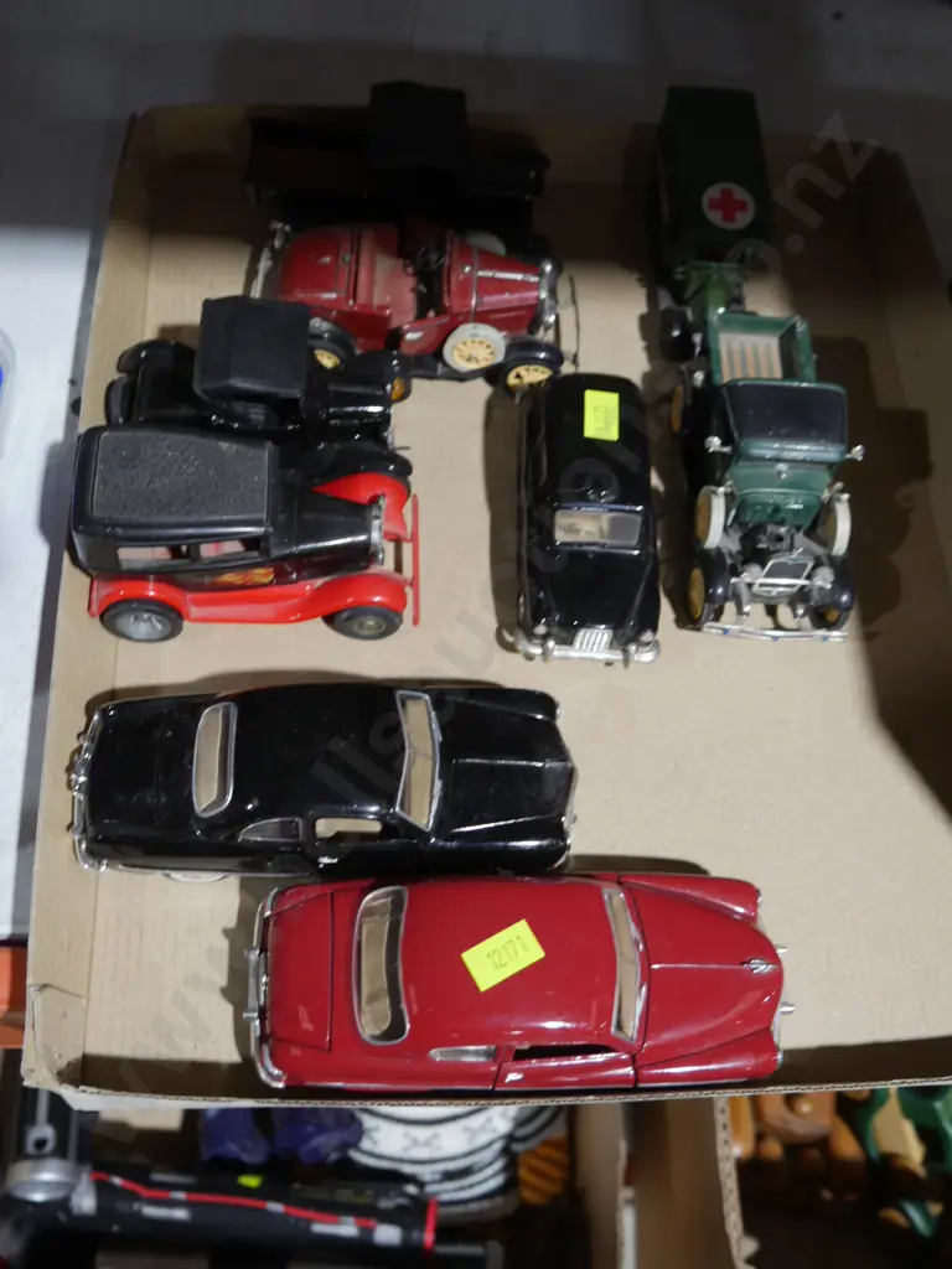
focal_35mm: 38
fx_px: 1393
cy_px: 634
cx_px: 476
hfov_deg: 37.7
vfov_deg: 49.0
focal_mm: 19
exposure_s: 1/60
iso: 640
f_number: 4.1
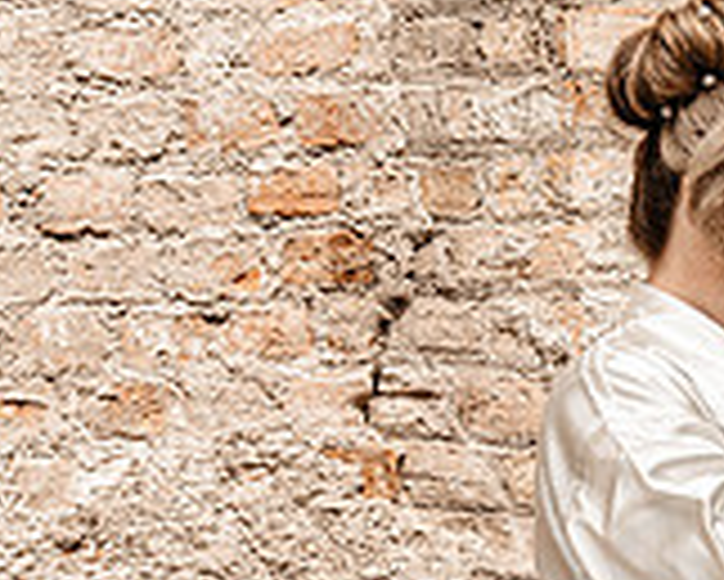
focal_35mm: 118
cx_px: 1210
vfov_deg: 13.1
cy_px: 362
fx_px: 2530
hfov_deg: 14.7
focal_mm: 35
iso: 100
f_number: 5
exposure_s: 1/200
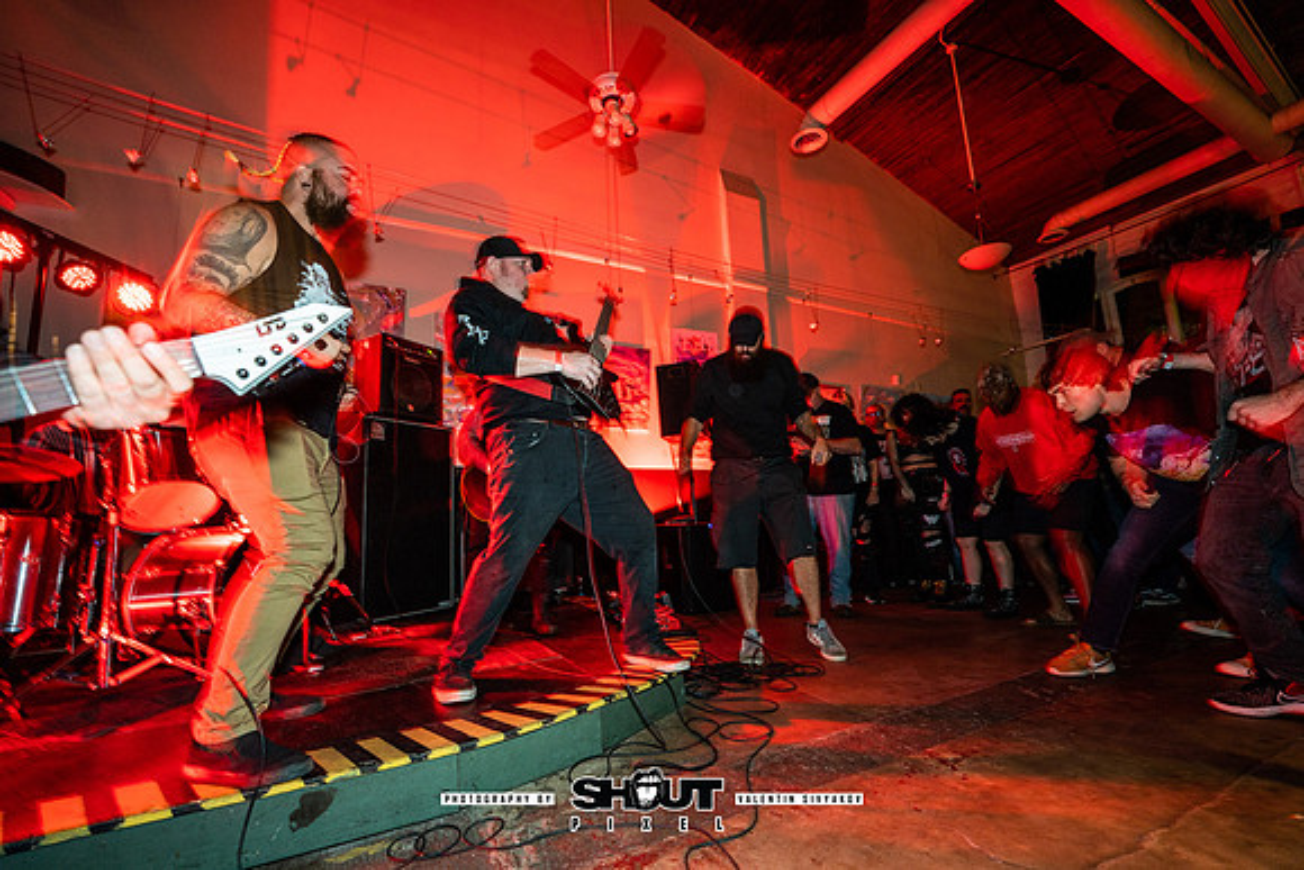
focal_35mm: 14
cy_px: 435
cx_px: 652
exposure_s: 1/10
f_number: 2.8
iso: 320
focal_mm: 14
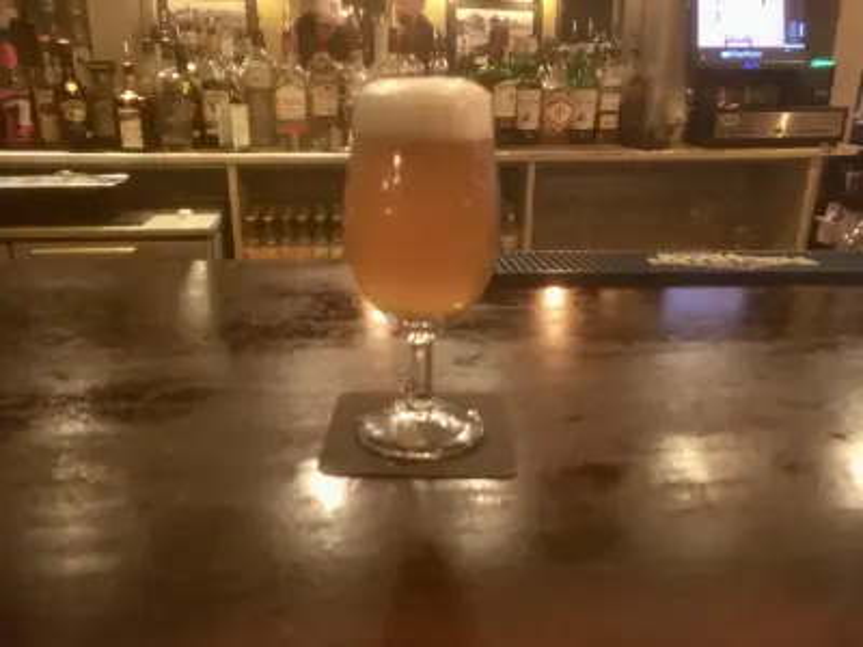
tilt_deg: -21.1
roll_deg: -0.8
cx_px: 432
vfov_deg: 48.2
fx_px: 723
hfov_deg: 61.7
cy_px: 324
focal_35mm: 29
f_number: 2.2
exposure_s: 1/17
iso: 400
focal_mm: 4.15
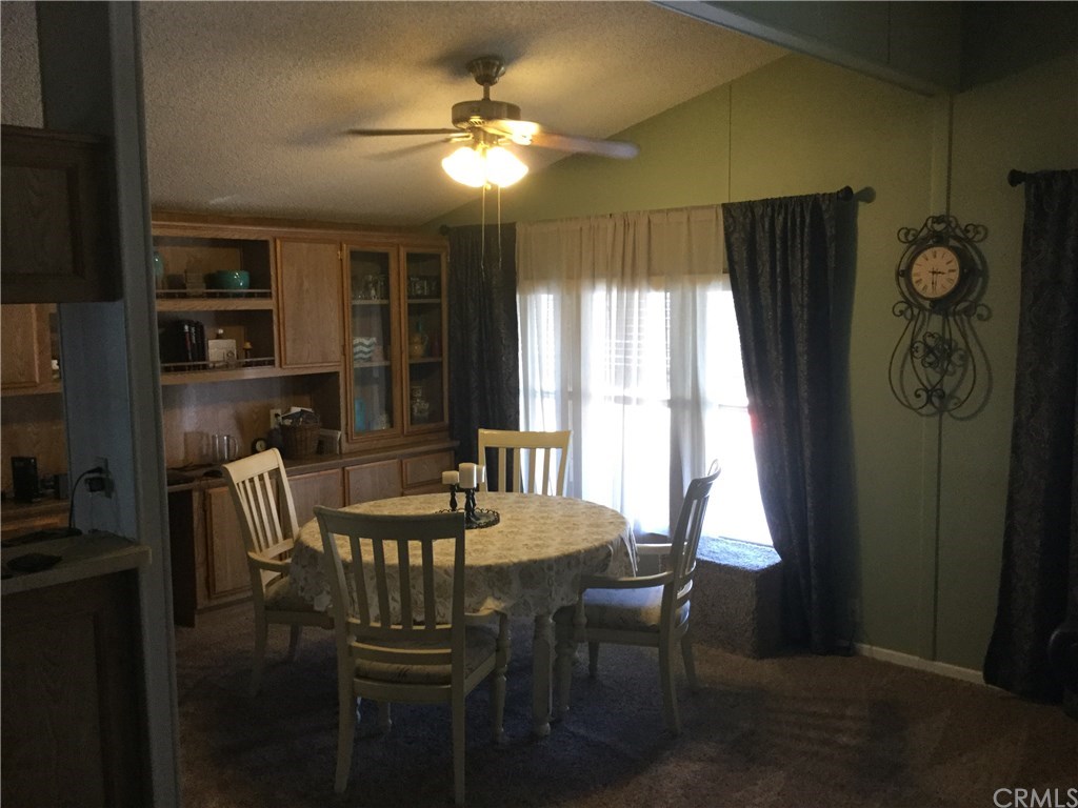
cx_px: 539
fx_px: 965
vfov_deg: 45.4
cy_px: 404
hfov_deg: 58.4
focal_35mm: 31
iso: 125
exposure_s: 1/30
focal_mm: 3.3
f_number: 2.4
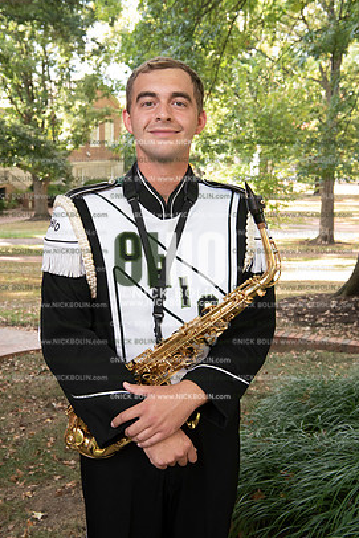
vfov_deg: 38.9
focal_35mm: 51
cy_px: 269
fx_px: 762
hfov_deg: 26.5
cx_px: 170
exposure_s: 1/100
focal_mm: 46
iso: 800
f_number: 8
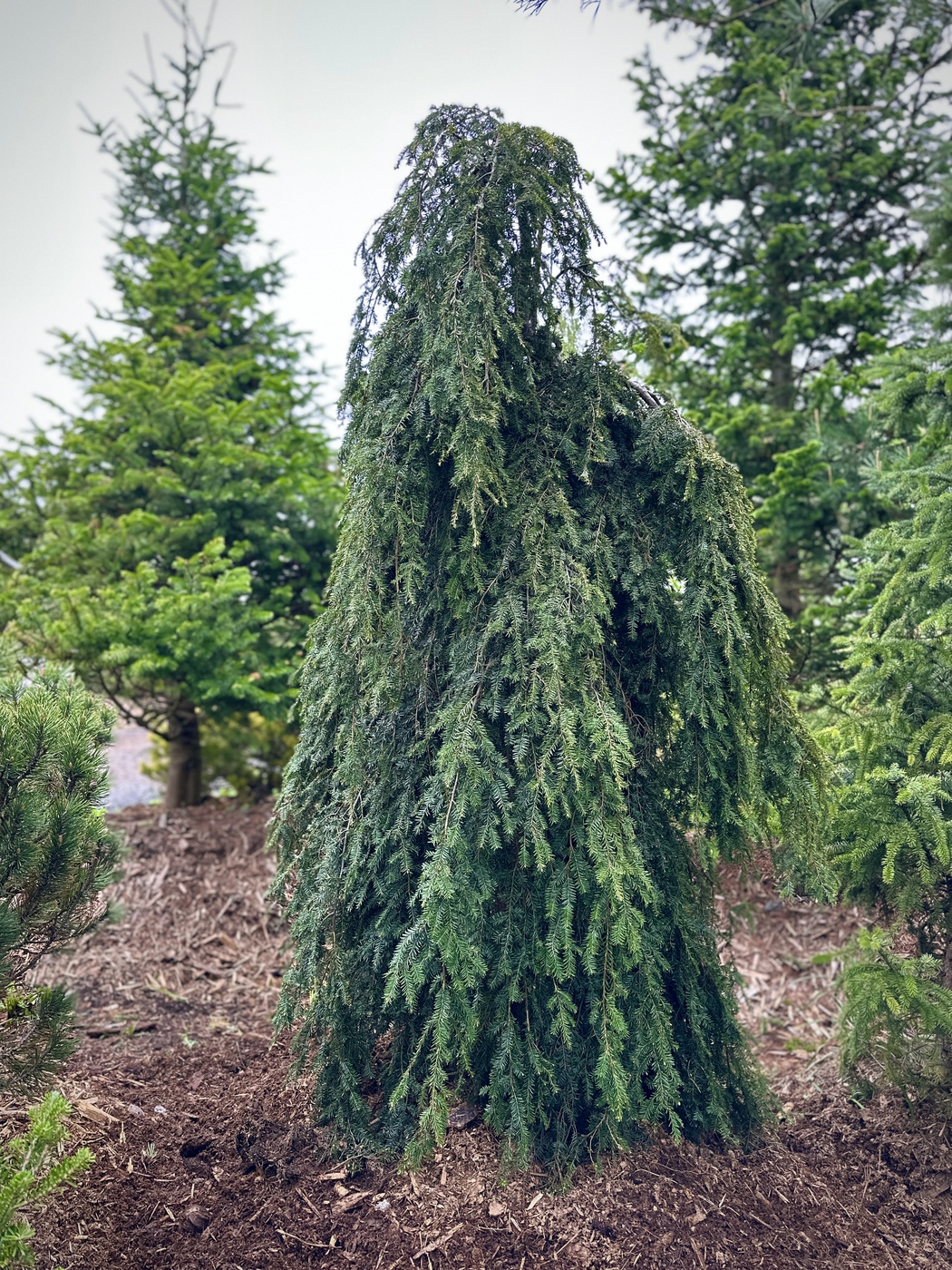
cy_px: 635
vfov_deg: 71.6
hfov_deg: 56.8
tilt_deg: +2.5
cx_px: 476
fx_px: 880
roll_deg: -2.4
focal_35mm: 24
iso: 80
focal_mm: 6.86
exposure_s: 1/178
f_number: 1.78
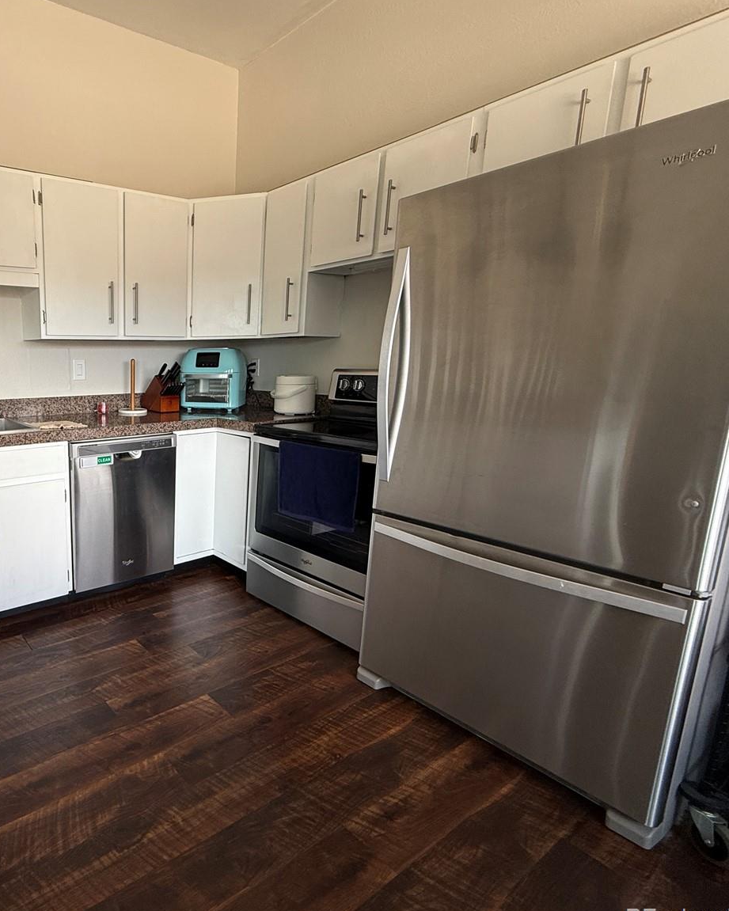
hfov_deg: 63.2
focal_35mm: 19
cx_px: 121
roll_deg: +0.1
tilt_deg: -11.5
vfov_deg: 83.3
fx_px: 512
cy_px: 459
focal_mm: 2.22
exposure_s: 1/99
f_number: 2.2
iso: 80
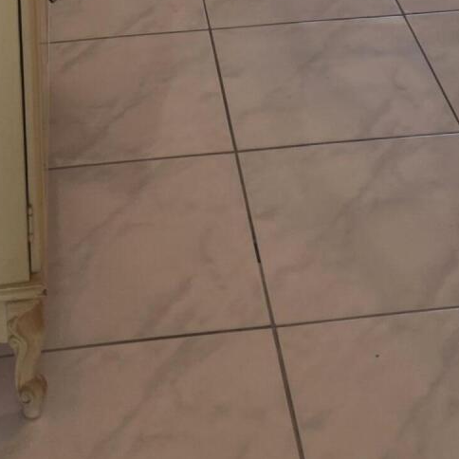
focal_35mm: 84
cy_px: -447
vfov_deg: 16.2
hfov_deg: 20.6
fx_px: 1260
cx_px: 213
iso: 64
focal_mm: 6.3
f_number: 1.7
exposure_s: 1/120
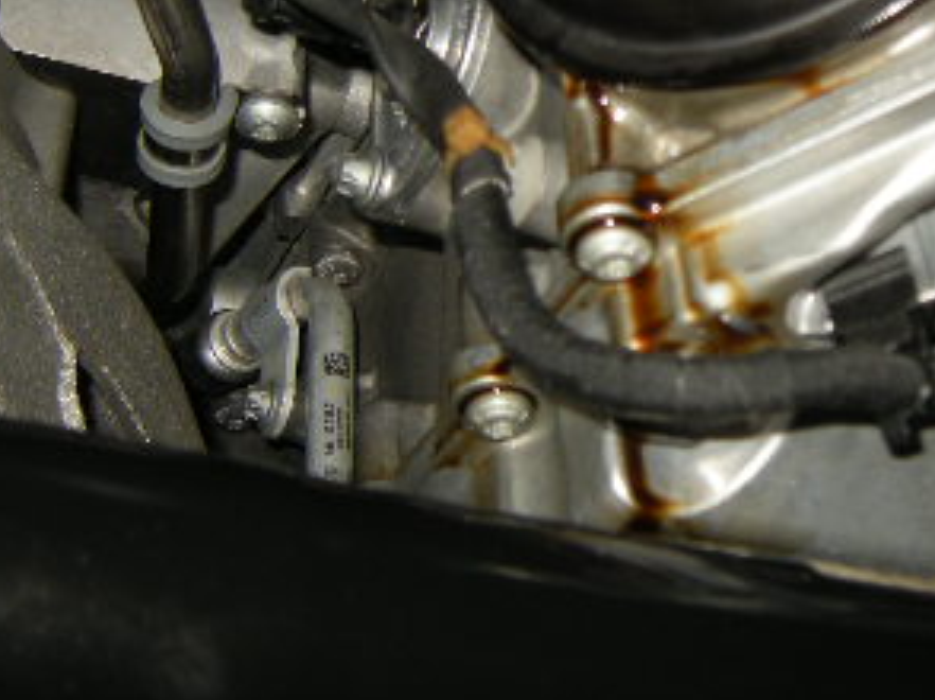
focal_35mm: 61
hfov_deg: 30.8
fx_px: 1646
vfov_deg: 23.7
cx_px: 770
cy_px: 175
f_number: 2.8
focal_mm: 4.7
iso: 64
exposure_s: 1/60
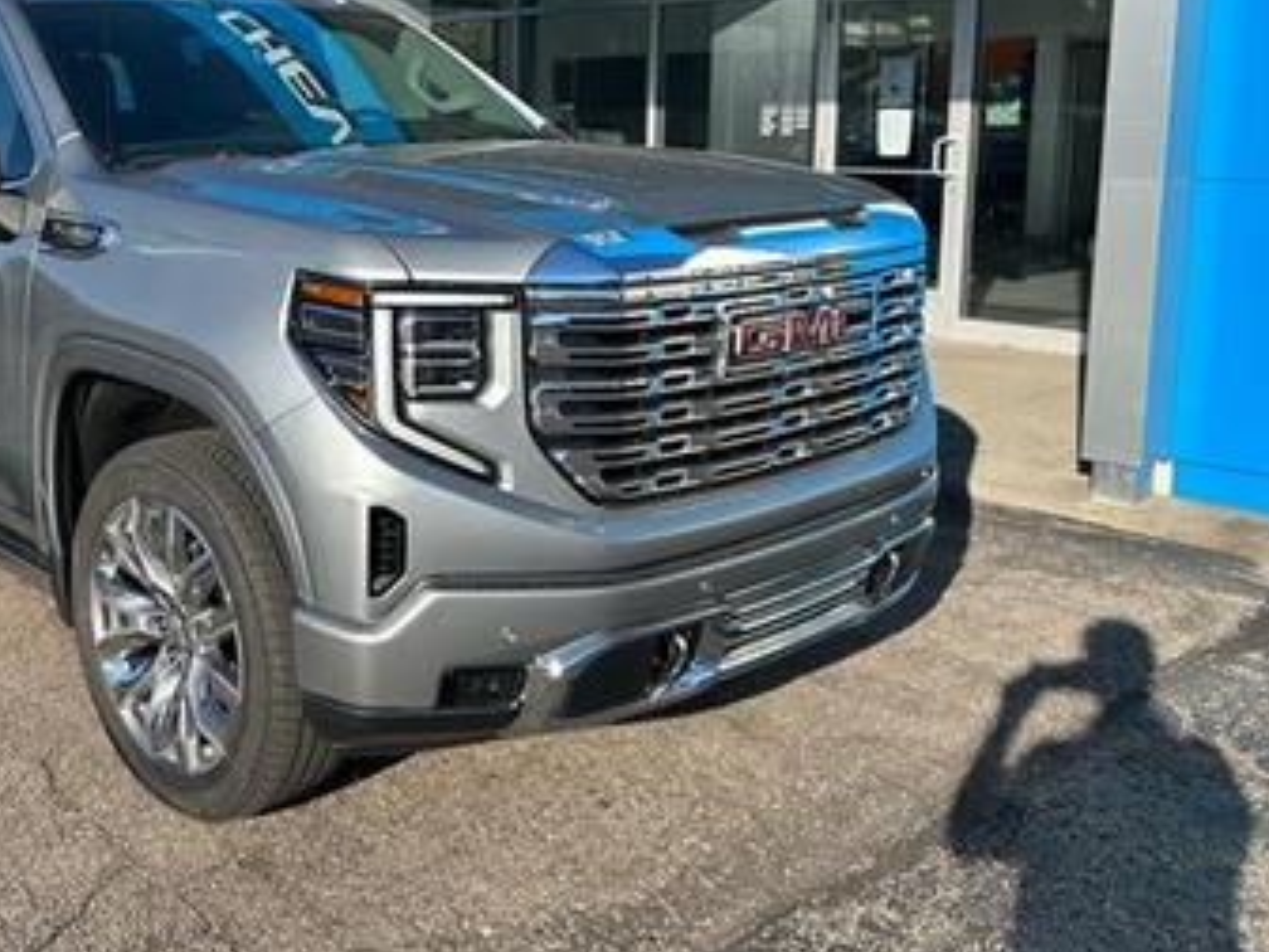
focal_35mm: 39
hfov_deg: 46.7
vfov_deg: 36.4
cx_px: 378
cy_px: 314
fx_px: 1430
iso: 50
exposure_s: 1/2008
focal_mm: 5.7
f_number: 1.5
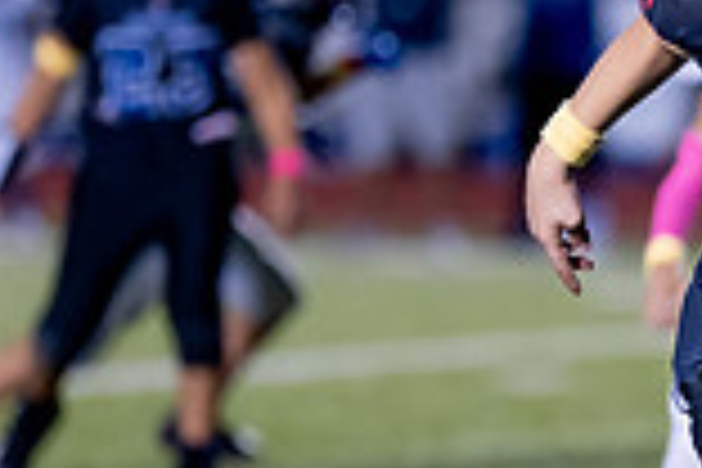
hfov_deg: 3.3
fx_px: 12128
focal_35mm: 622
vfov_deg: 2.2
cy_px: 320
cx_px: 989
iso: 1600
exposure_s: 1/1000
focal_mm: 135
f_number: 1.8
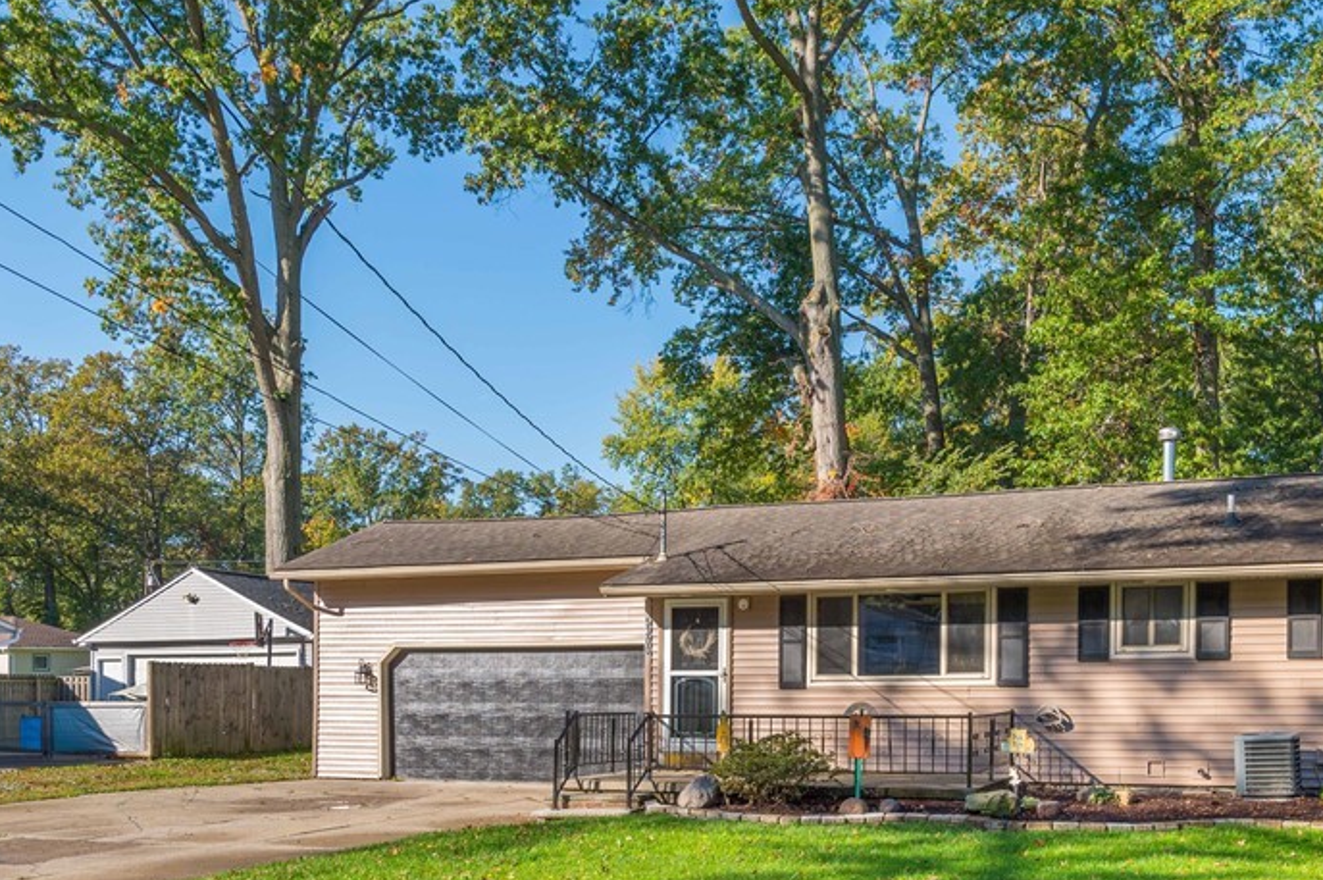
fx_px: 1395
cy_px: 692
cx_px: 750
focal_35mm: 38
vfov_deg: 34.1
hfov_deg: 50.6
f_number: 9
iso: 100
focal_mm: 24
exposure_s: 1/160
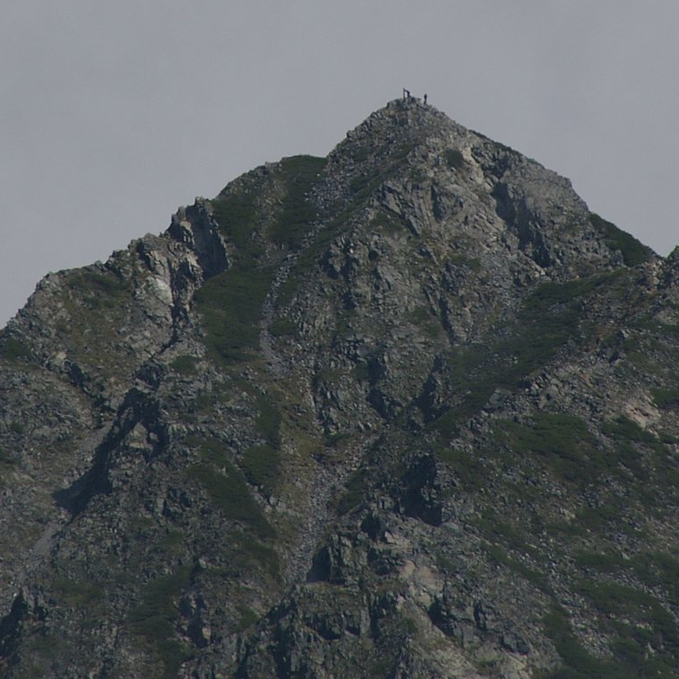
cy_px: 76
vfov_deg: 1.7
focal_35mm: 1024
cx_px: 364
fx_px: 22725
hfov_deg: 1.7
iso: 200
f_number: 9.5
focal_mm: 300
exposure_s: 1/750
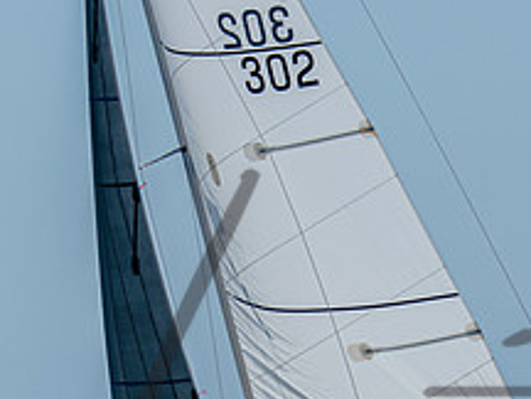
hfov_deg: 2.5
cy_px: 559
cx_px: 426
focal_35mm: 792
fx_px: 12149
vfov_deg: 1.9
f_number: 5
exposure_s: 1/2000
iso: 200
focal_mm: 160
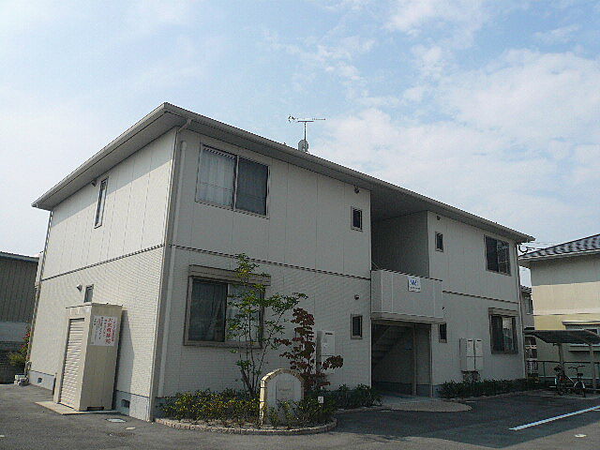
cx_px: 300
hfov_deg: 63.4
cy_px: 225
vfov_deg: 49.7
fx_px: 485
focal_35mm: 28
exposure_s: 1/320
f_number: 8
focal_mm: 4.6
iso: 100
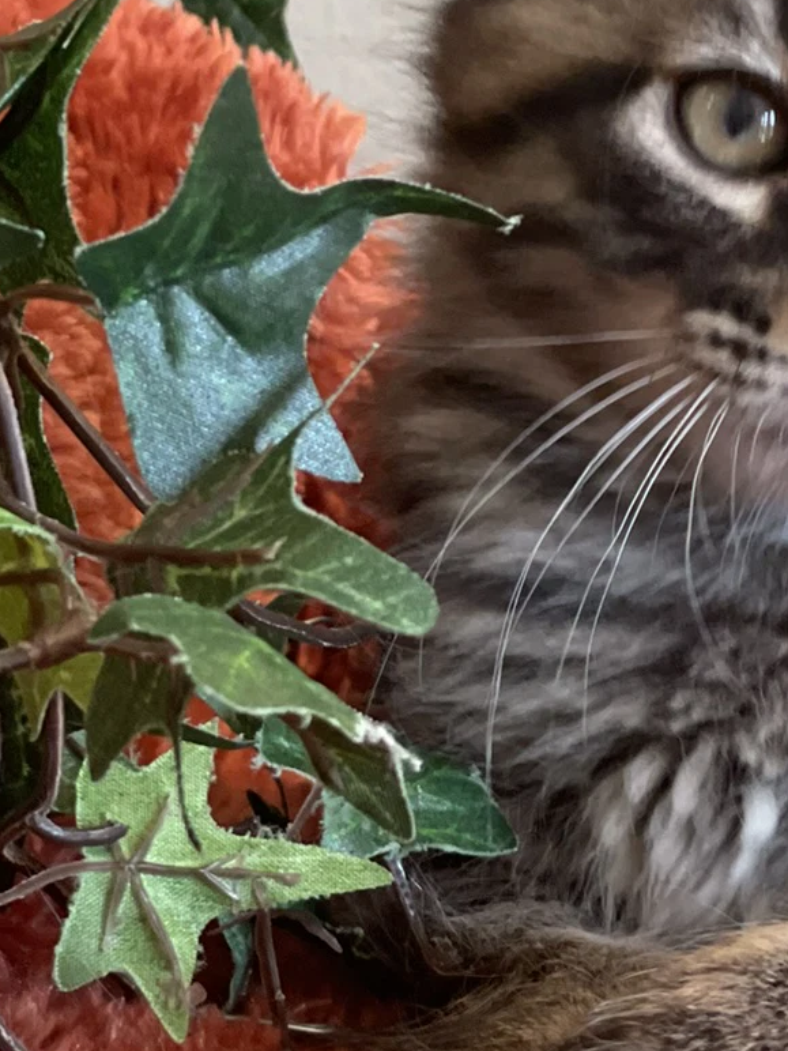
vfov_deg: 14.2
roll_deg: -8.1
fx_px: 4189
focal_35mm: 138
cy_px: 241
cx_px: 686
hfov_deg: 10.7
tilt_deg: -0.7
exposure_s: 1/60
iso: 160
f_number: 2
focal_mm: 6
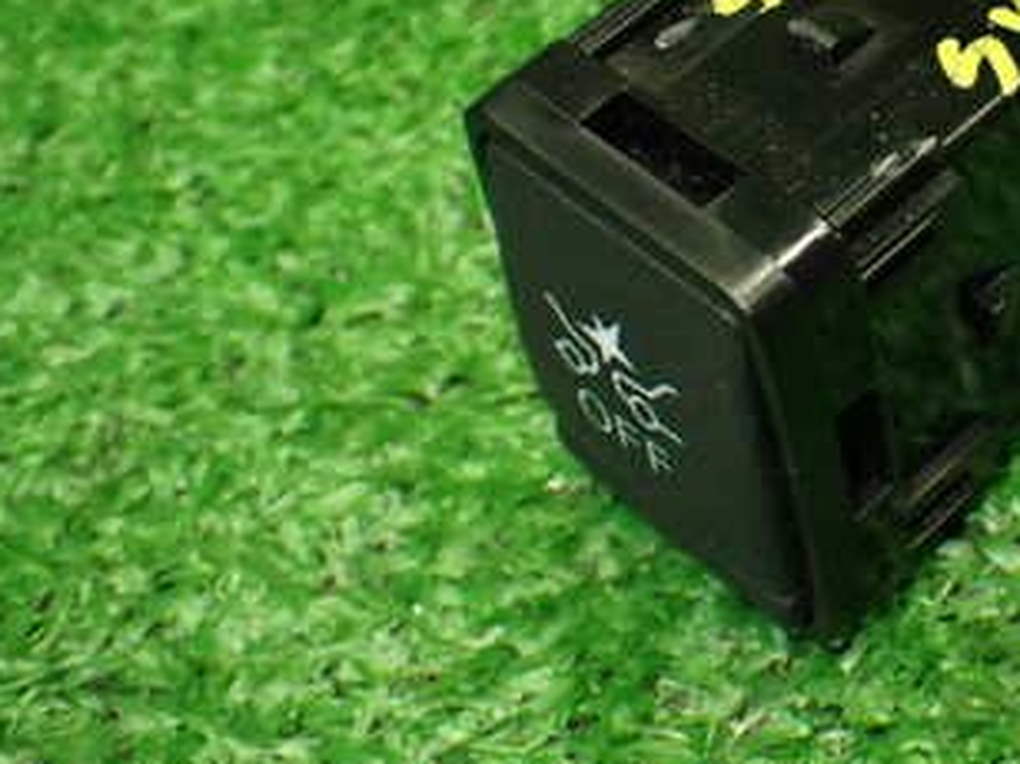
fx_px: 2533
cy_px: 126
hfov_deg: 22.1
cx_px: 960
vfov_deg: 17.0
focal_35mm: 86
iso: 800
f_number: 2.9
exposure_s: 1/125
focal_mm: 7.84
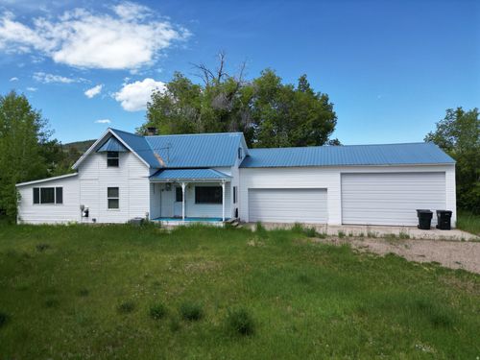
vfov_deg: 56.8
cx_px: 240
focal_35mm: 24
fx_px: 333
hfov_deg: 71.6
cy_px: 180
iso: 120
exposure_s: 1/2000
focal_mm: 6.72
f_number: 1.7
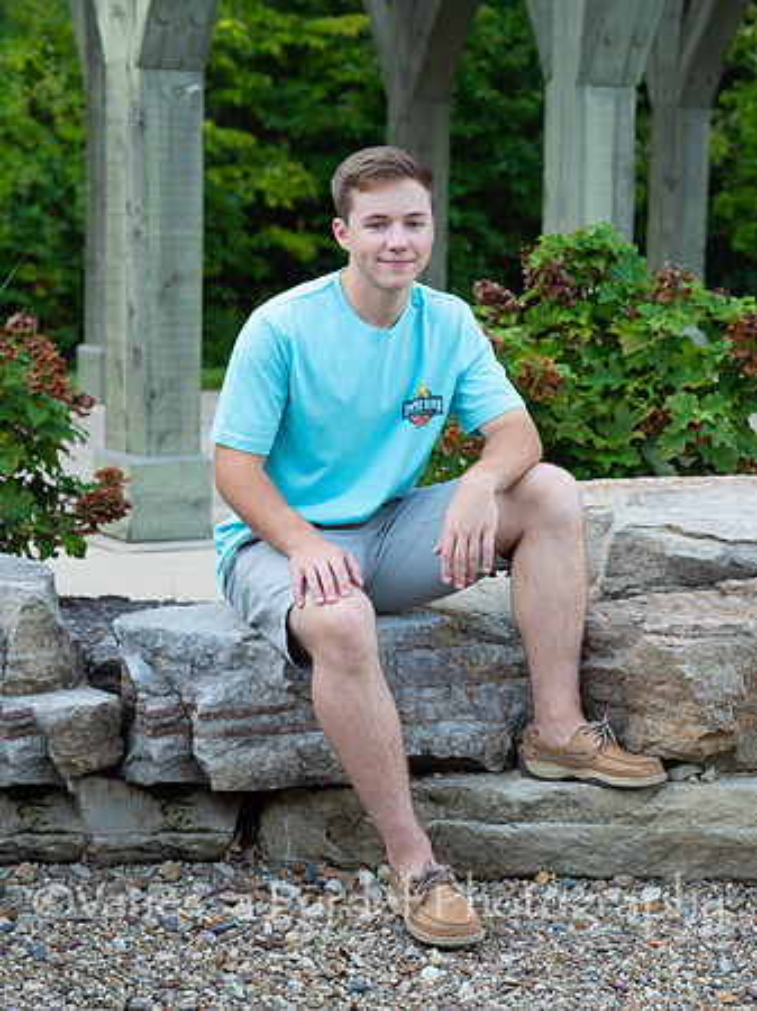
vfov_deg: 22.8
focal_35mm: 86
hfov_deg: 17.2
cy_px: 506
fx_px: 2510
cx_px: 378
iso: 400
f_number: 3.2
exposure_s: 1/320
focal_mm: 43
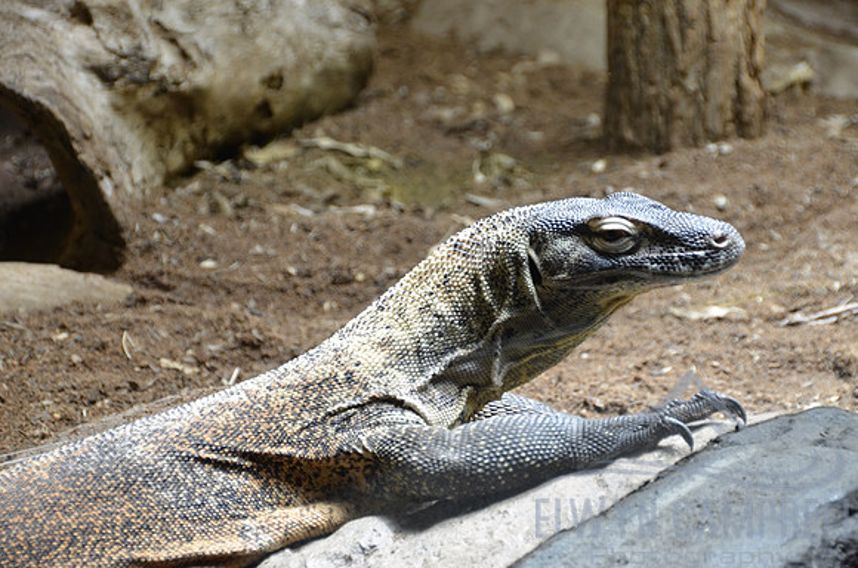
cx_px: 429
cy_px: 284
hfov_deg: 17.1
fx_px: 2854
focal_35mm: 120
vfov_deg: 11.4
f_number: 5.3
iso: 720
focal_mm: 80
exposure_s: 1/60
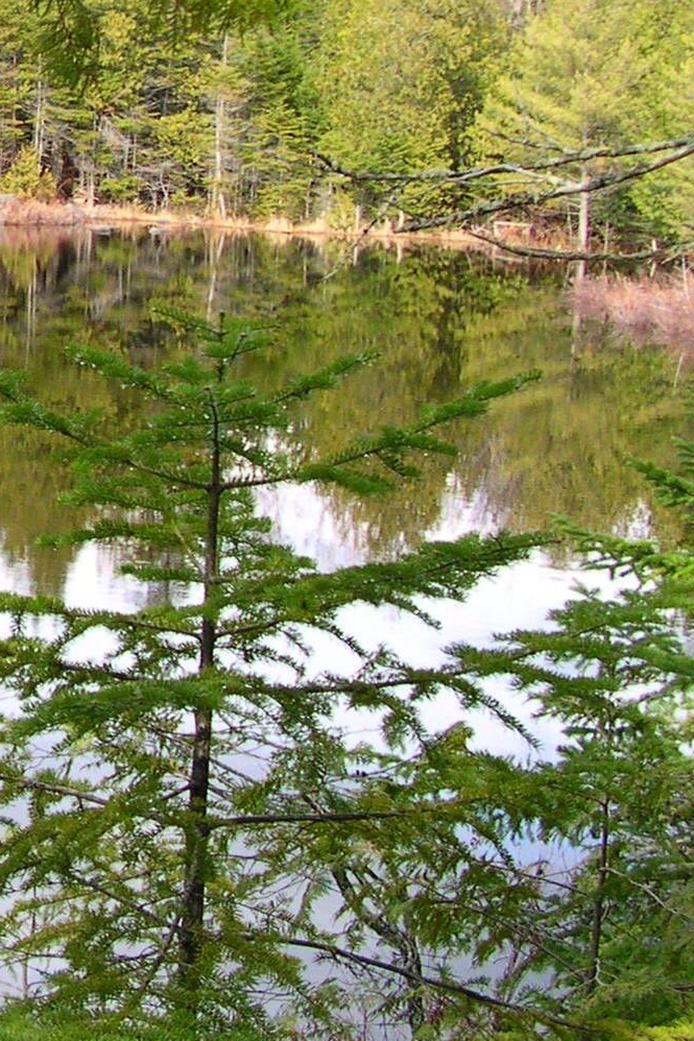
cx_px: -231
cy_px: 315
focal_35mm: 79
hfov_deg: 16.3
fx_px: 2285
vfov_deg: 25.5
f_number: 2.7
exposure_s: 1/192
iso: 100
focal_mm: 5.6
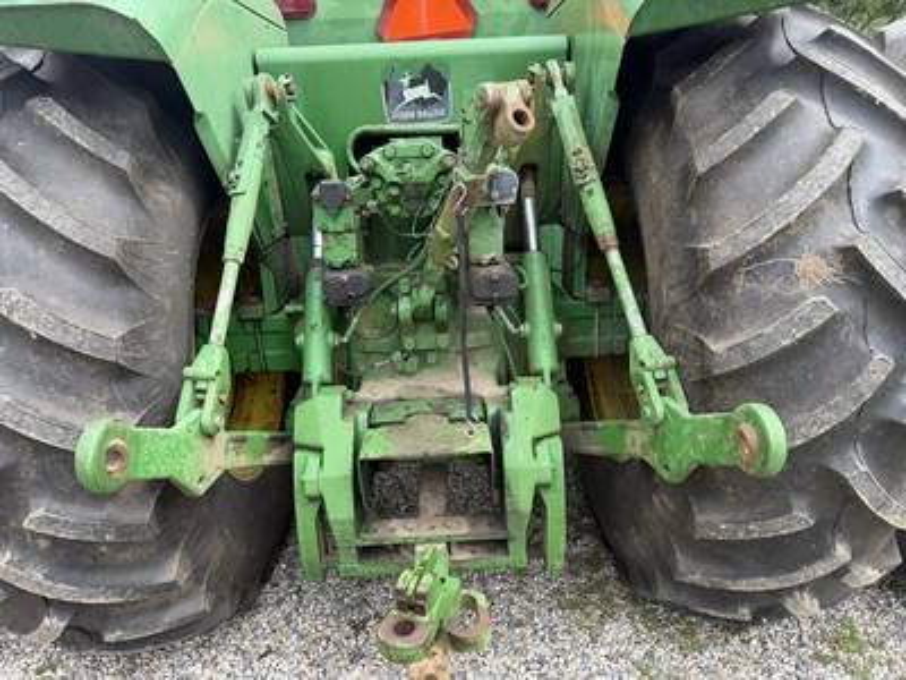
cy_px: 340
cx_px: 453
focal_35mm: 24
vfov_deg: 56.8
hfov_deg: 71.6
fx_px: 628
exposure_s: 1/1106
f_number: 1.78
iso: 100
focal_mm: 6.76
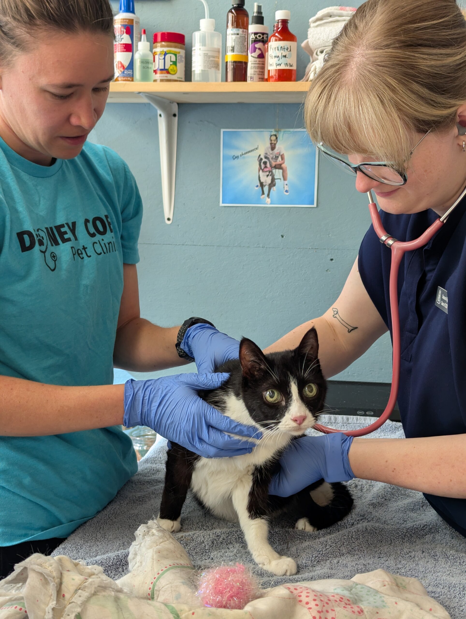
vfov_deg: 39.6
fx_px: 859
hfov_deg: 30.3
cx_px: 233
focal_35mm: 48
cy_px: 310
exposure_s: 1/41
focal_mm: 6.81
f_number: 1.85
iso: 63
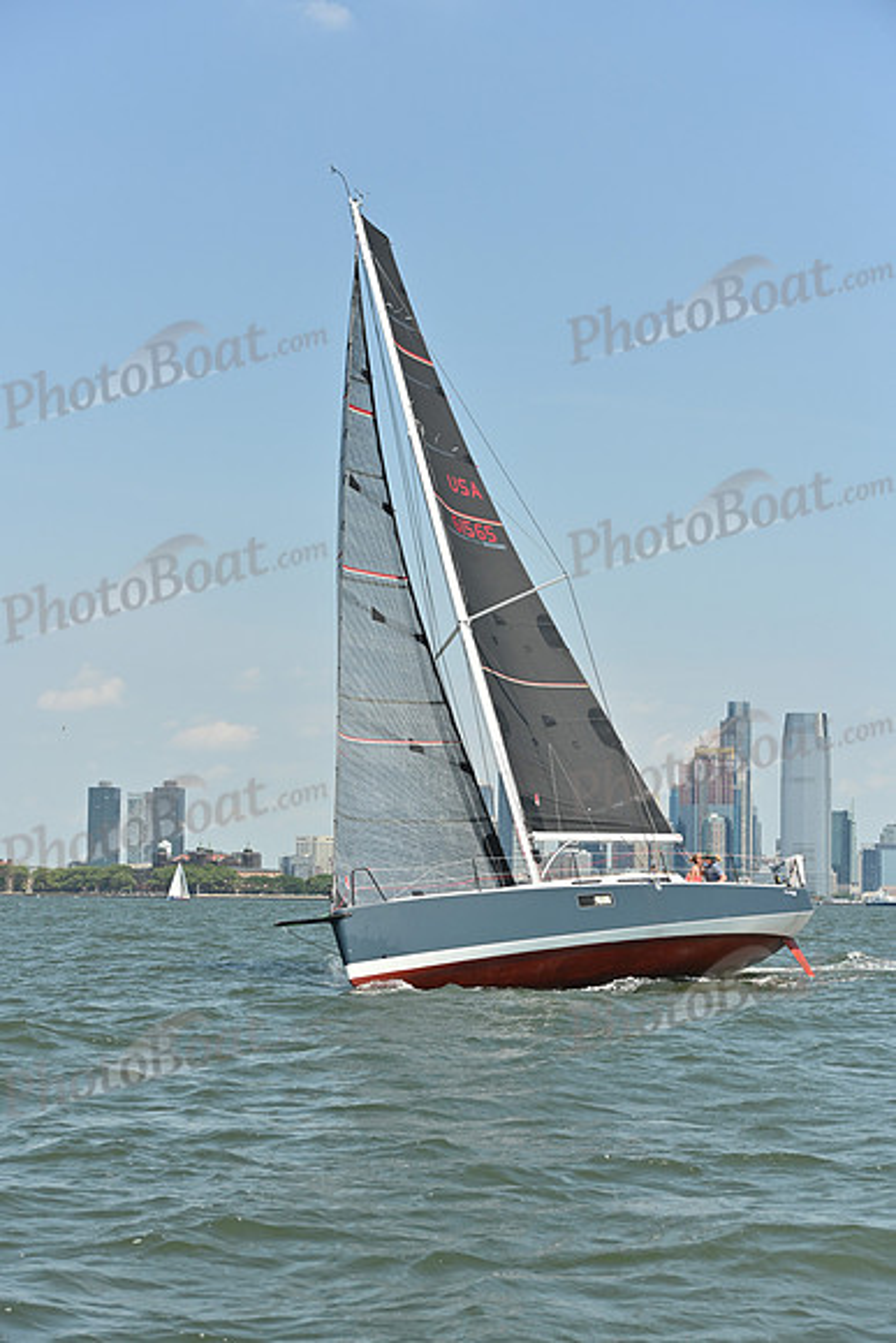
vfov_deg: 28.8
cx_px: 448
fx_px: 2612
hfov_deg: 19.5
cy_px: 672
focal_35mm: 70
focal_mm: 70
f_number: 6.3
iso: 320
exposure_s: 1/2000
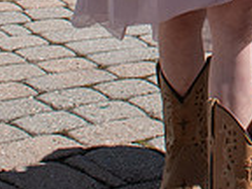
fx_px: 1245
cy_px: -246
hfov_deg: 11.1
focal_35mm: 171
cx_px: 393
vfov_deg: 8.1
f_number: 10
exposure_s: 1/500
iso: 200
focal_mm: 22
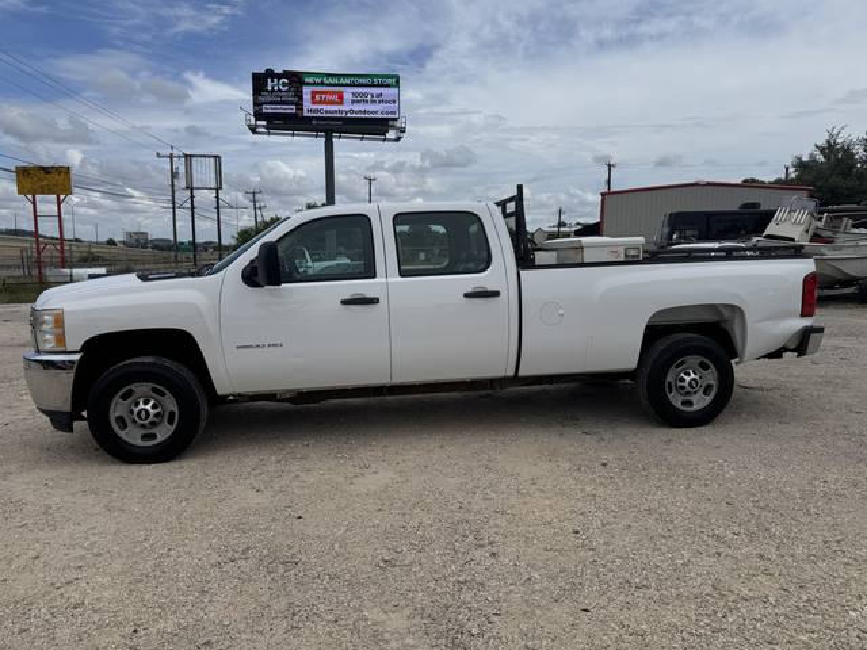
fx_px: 601
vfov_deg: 56.8
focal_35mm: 24
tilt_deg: -8.3
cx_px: 434
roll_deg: -0.2
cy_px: 325
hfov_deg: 71.6
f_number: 1.78
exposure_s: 1/7937
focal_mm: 6.76
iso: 80
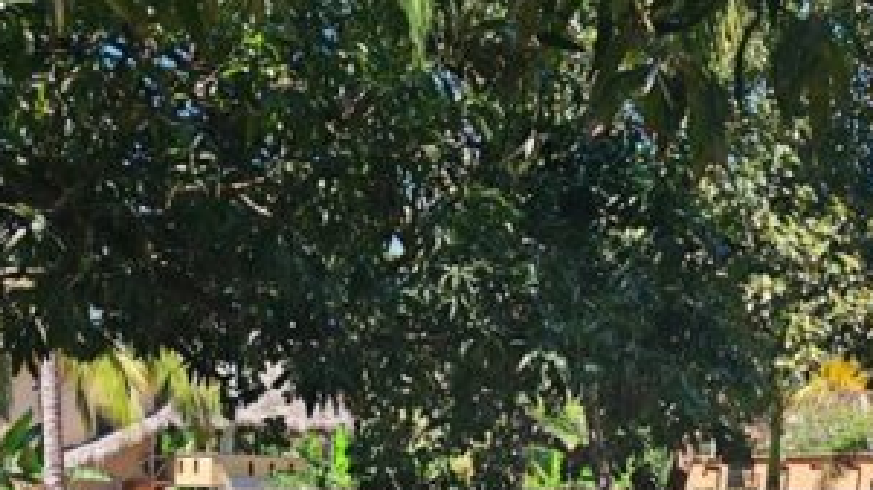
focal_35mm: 75
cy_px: 580
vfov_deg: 15.5
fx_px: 1735
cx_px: 542
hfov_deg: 28.1
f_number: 1.6
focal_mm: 7.62
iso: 50
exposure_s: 1/1100
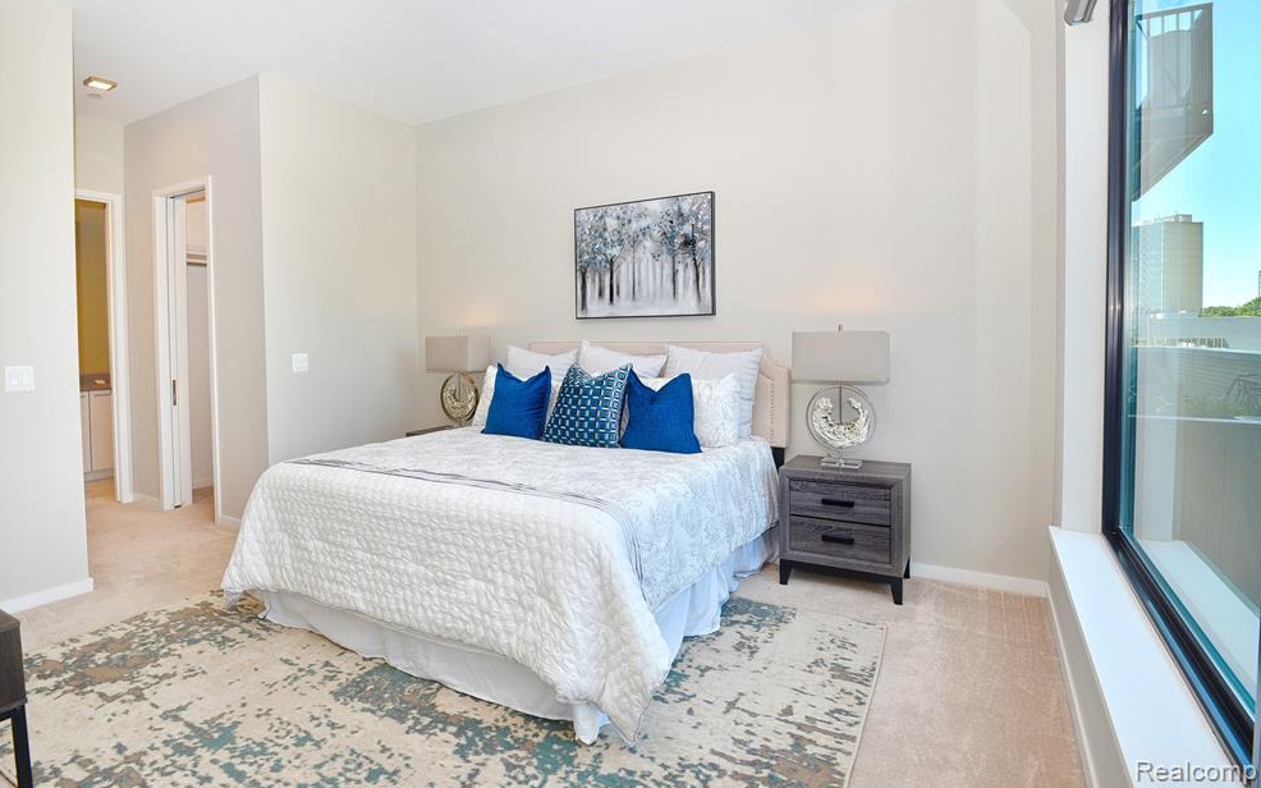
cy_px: 354
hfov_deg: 91.1
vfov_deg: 64.8
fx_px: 619
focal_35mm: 18
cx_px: 609
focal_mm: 17
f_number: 7.1
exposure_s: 1/60
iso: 100
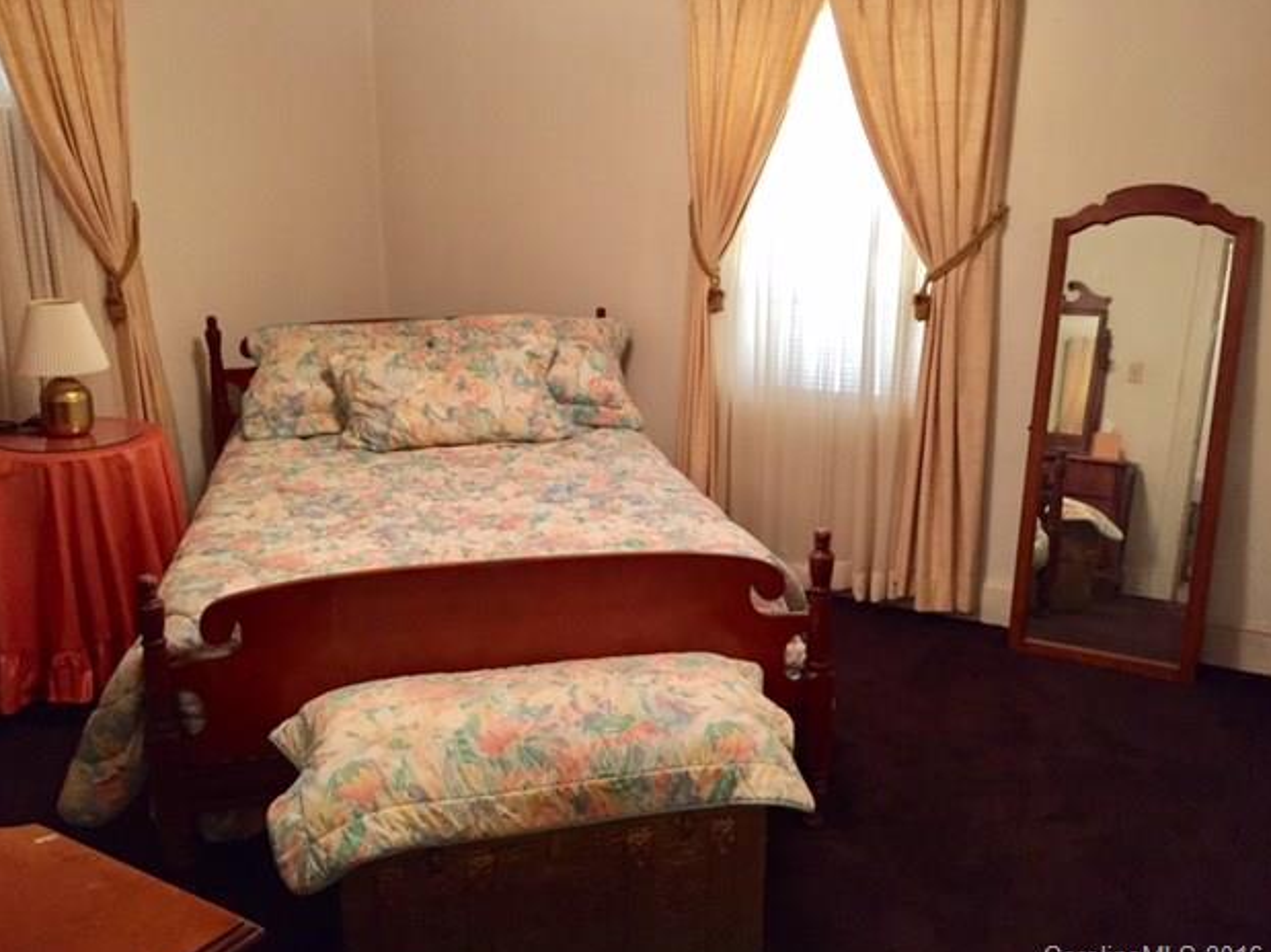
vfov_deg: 46.8
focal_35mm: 30
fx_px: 1101
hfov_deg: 60.0
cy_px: 484
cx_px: 622
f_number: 2.2
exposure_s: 1/30
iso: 250
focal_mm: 4.15
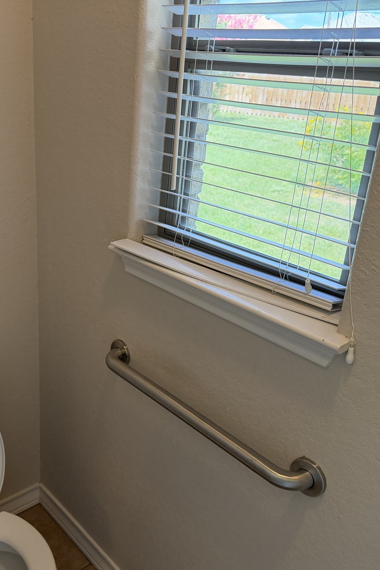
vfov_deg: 55.8
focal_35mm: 34
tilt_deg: -23.9
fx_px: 538
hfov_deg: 38.4
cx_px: 123
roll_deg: -2.4
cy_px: 290
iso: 200
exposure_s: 1/195
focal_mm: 6.76
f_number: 1.78
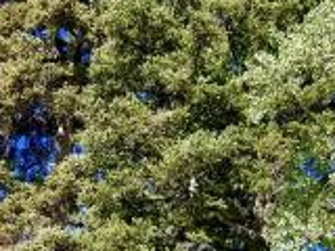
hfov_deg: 18.9
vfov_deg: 13.5
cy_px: 360
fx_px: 1006
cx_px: 155
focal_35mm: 104
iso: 50
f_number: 1.7
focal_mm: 4.2
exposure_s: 1/912
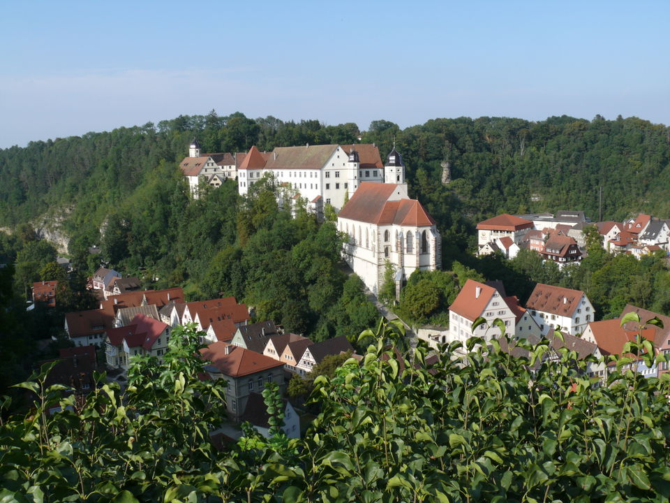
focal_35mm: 35
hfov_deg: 52.6
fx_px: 677
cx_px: 335
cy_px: 252
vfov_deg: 40.7
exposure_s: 1/400
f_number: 5.6
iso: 100
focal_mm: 7.4
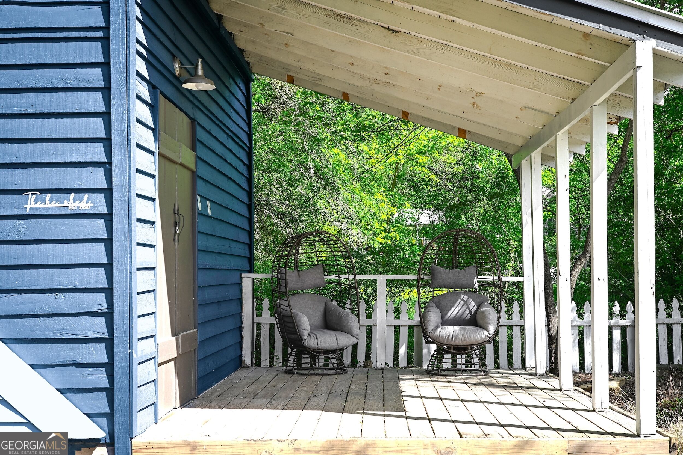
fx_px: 949
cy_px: 228
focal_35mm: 50
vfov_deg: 27.0
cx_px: 342
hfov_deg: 39.6
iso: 100
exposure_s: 1/125
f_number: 7.1
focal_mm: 50
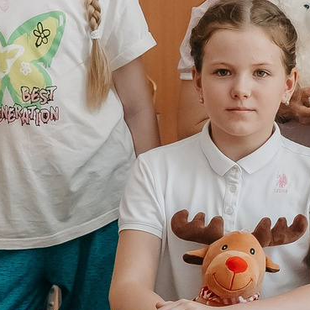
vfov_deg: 8.0
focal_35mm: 218
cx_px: 575
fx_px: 2209
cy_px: -23
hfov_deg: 7.8
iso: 1000
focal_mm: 37
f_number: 5
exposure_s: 1/200
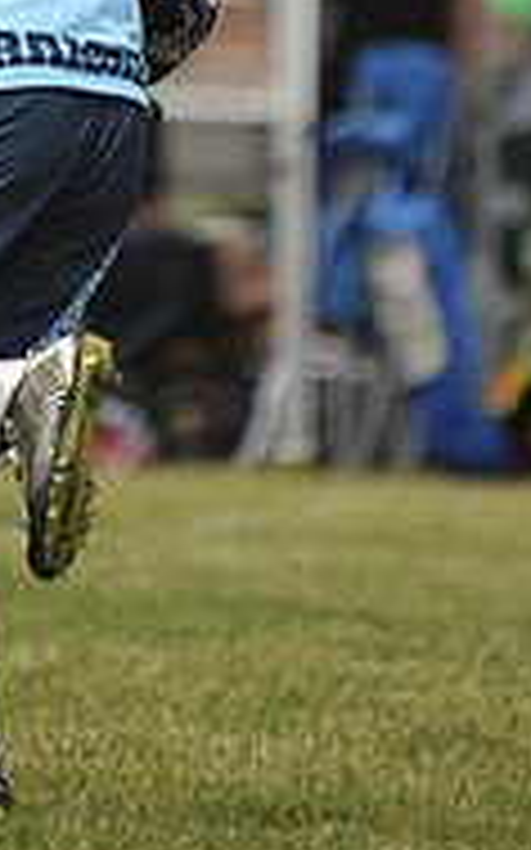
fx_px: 29035
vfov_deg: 1.7
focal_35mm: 1253
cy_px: -337
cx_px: -90
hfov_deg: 1.0
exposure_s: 1/4000
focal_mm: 400
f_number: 4
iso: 800
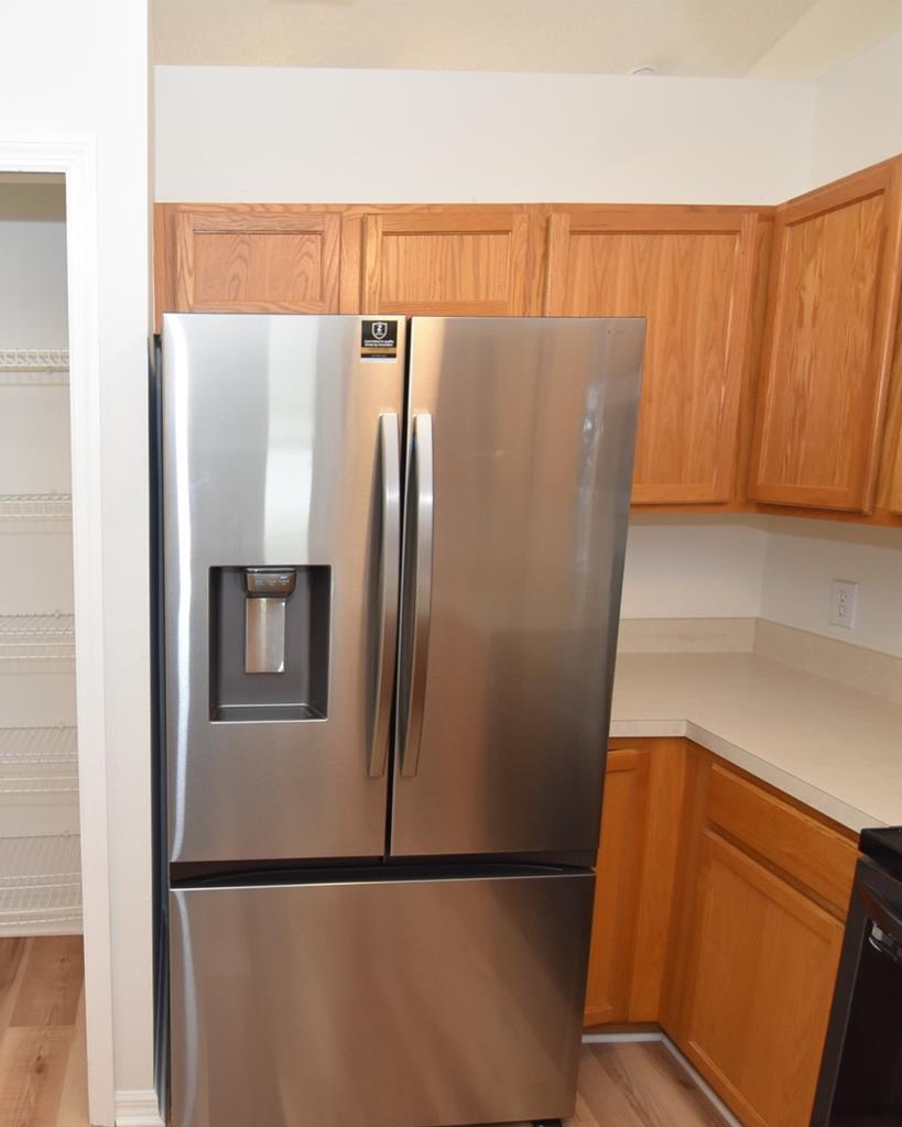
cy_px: 580
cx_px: 211
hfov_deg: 59.3
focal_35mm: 22
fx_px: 734
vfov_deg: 75.0
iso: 900
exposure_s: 1/60
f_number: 4
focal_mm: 10
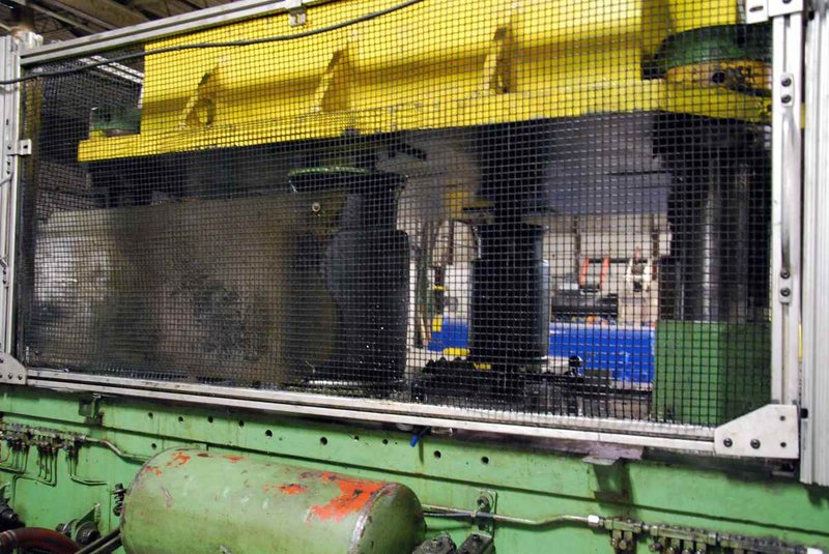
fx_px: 761
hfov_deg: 57.2
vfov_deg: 40.0
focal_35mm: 33
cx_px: 414
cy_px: 277
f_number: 3.8
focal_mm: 22
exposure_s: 1/10
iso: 1600
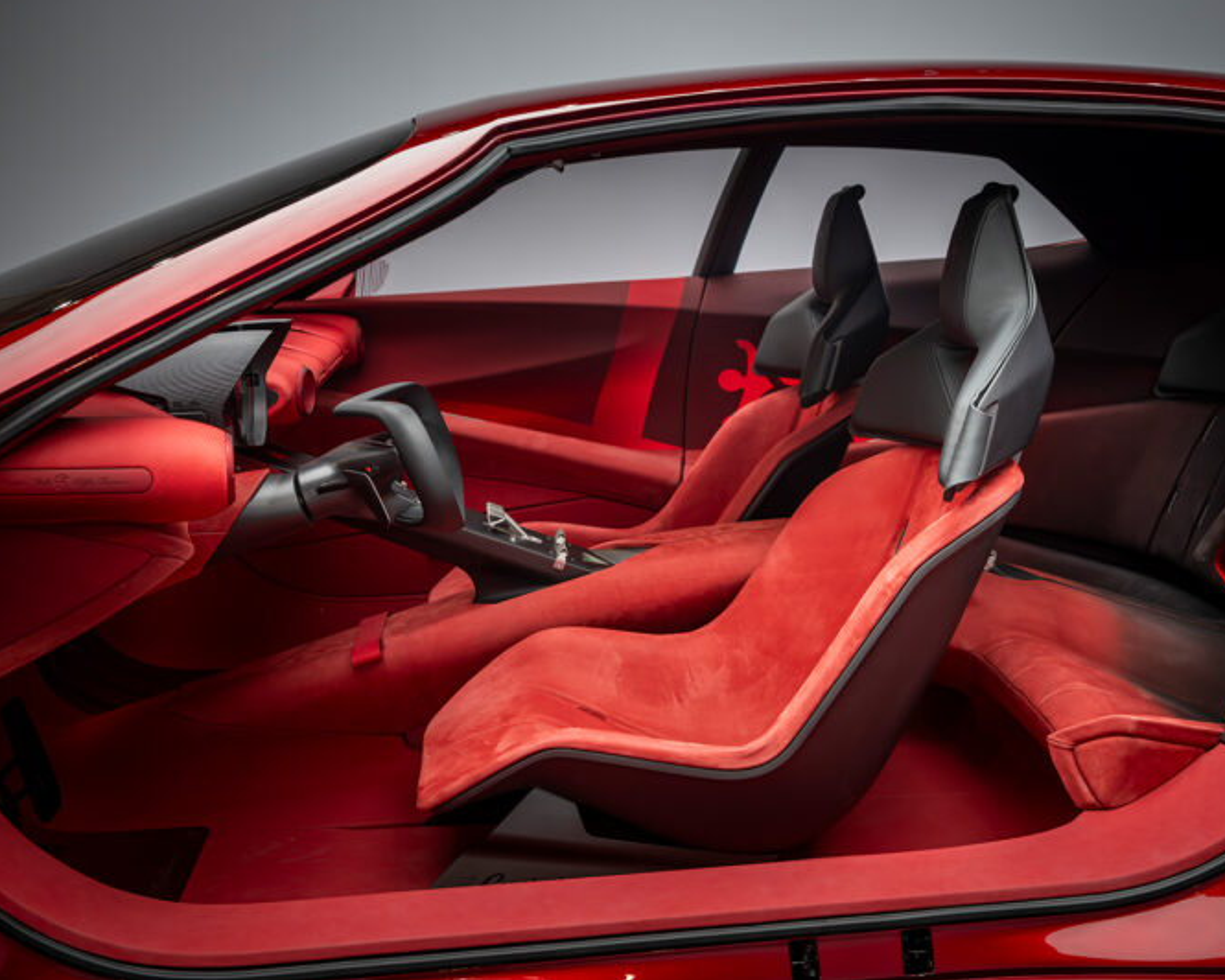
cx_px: 683
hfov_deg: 45.7
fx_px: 1450
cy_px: 486
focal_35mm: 40
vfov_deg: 37.3
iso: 500
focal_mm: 35
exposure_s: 1/80
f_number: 4.5
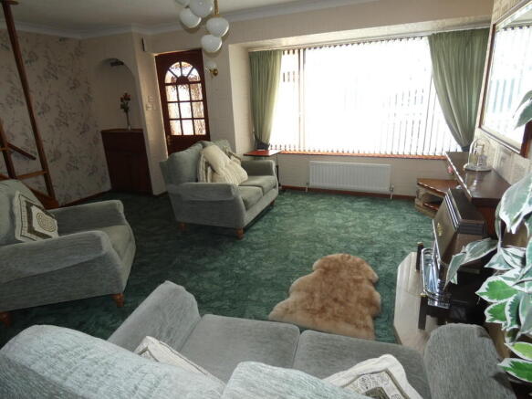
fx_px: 307
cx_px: 266
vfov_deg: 66.0
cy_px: 200
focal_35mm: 20
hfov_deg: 81.8
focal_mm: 3.6
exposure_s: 1/60
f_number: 2.8
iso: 200
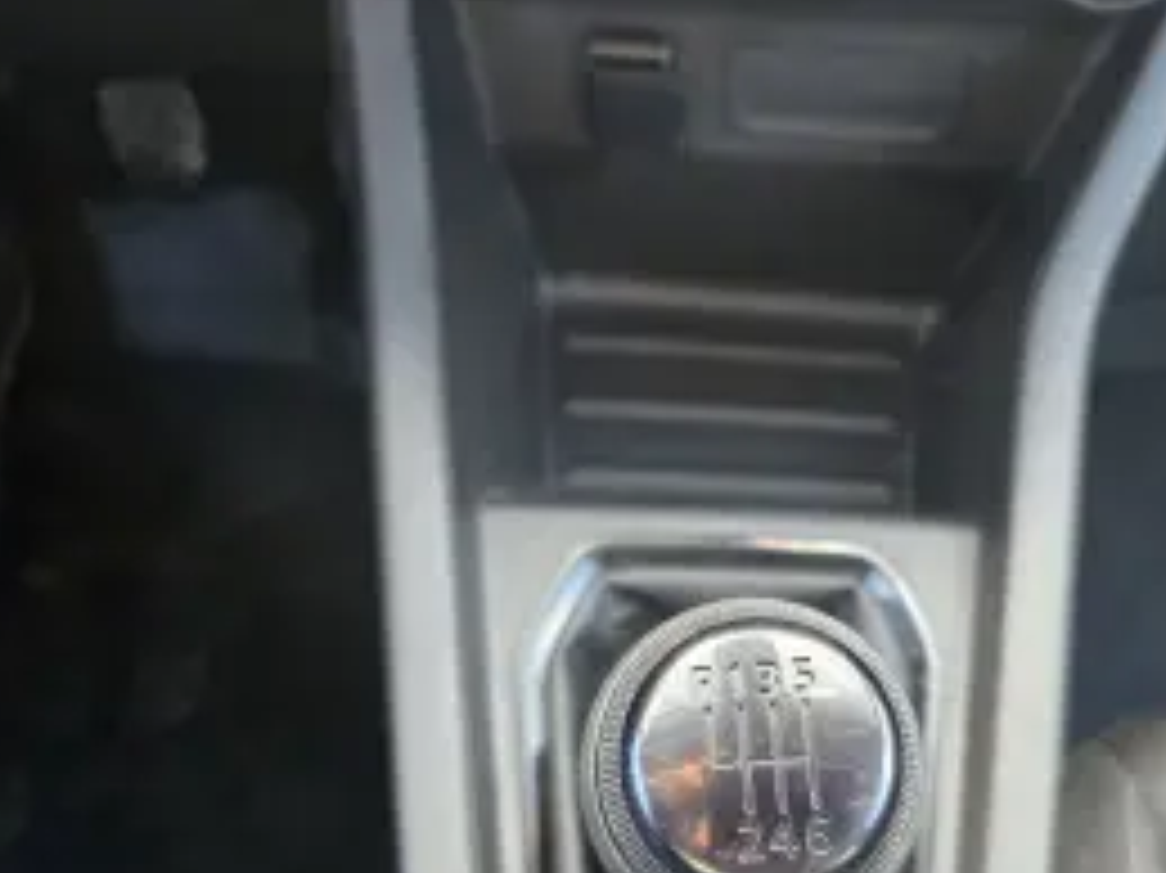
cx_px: 738
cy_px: 590
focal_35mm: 32
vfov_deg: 43.4
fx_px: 1077
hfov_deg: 56.1
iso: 800
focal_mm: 6.3
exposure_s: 1/100
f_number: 1.7
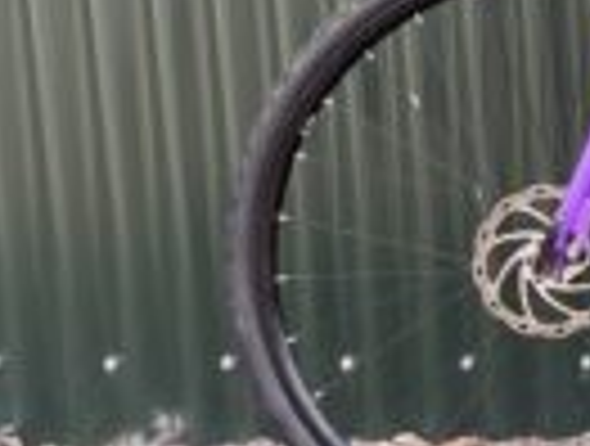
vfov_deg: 15.0
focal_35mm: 95
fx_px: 1624
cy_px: -108
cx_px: 1000
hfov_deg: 17.5
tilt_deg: -8.0
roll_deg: +0.6
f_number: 1.6
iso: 50
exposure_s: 1/452
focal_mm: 5.1
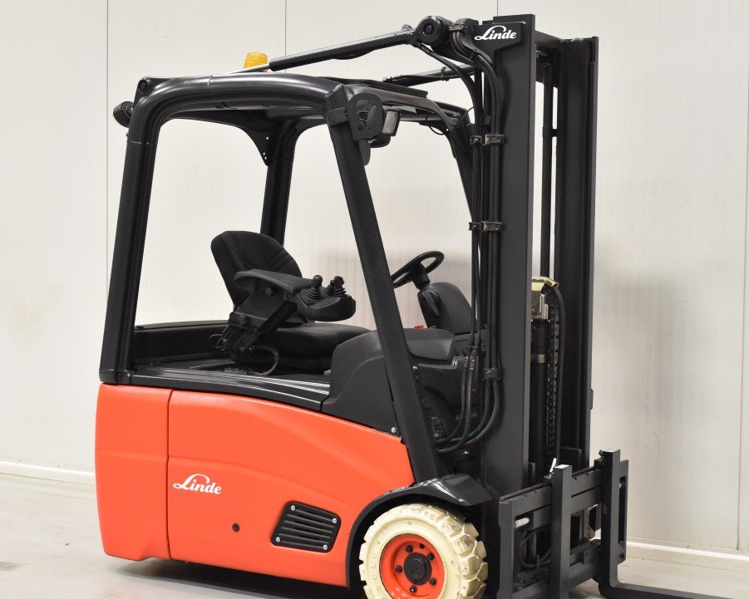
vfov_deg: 25.4
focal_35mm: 60
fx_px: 1330
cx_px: 426
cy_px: 312
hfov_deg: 31.4
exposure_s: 1/25
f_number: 6.3
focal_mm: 32
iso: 1600
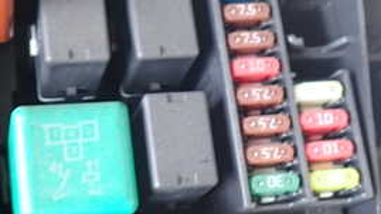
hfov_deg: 28.8
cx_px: 129
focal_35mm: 73
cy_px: 137
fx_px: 737
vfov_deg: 16.5
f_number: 2.3
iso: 250
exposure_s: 1/30
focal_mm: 5.4
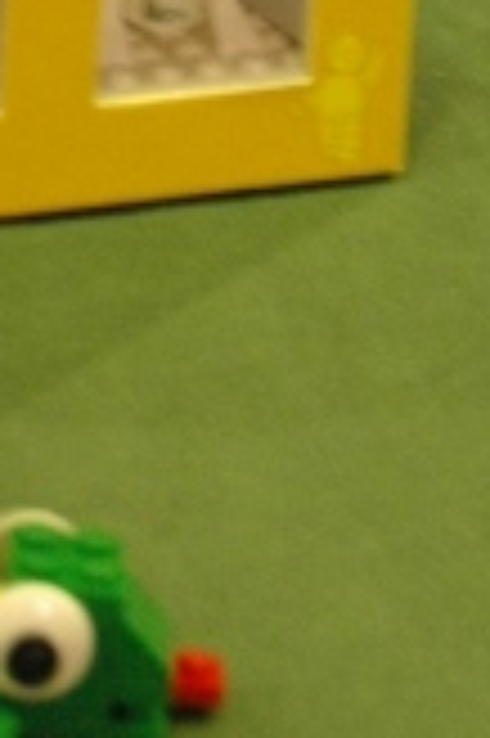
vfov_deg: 6.1
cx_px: -121
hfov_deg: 4.3
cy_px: -1251
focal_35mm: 319
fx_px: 6526
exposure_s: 1/13
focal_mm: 34
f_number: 5
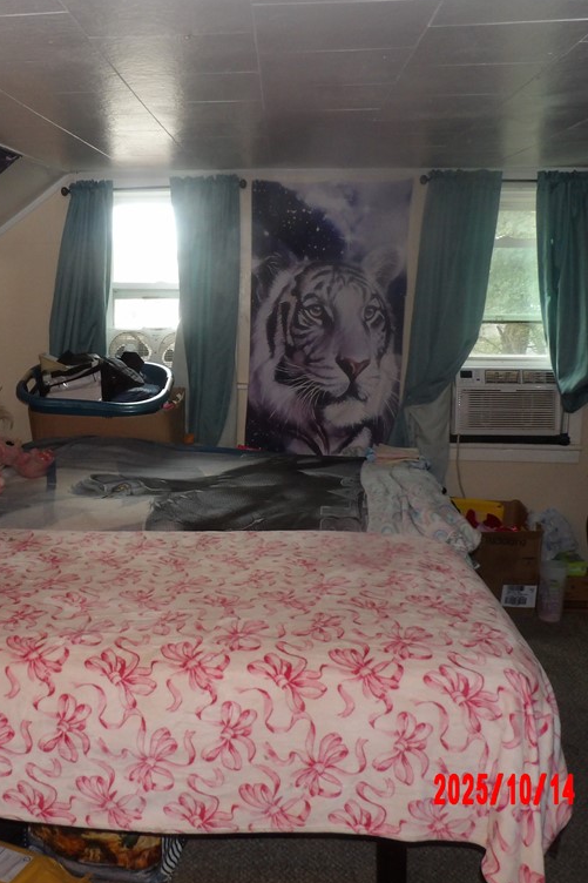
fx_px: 833
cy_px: 438
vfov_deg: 55.8
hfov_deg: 38.2
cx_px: 175
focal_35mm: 34
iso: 200
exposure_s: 1/33
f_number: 3.2
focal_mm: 4.3
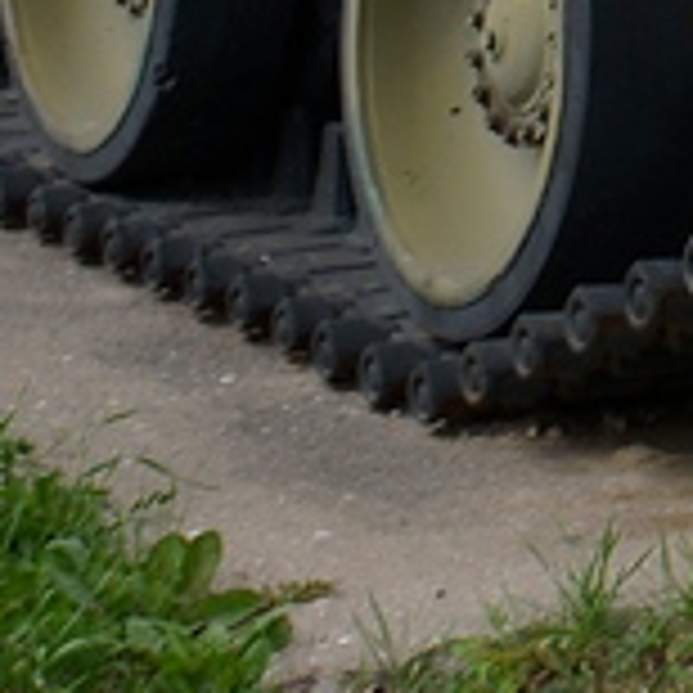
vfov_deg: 7.4
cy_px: -1066
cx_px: 1458
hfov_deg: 7.6
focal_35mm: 218
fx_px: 4938
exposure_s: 1/250
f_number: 8
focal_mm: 22
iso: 110
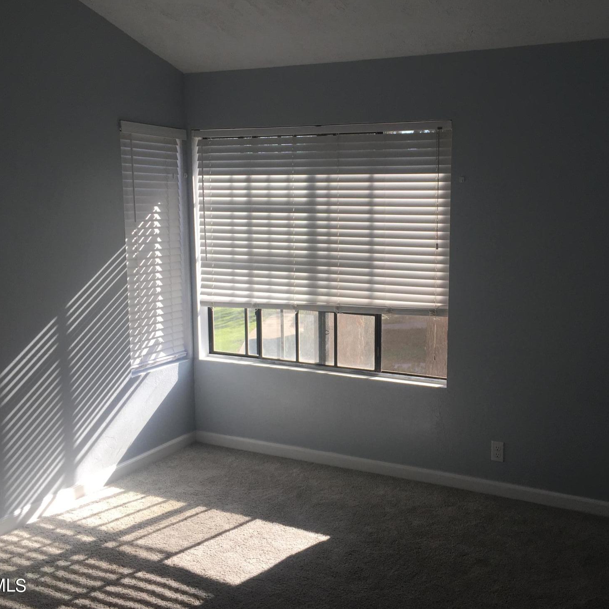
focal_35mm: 35
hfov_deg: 46.8
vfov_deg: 47.2
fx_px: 697
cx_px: 380
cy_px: 301
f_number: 2.2
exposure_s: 1/421
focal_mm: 4.15
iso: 32
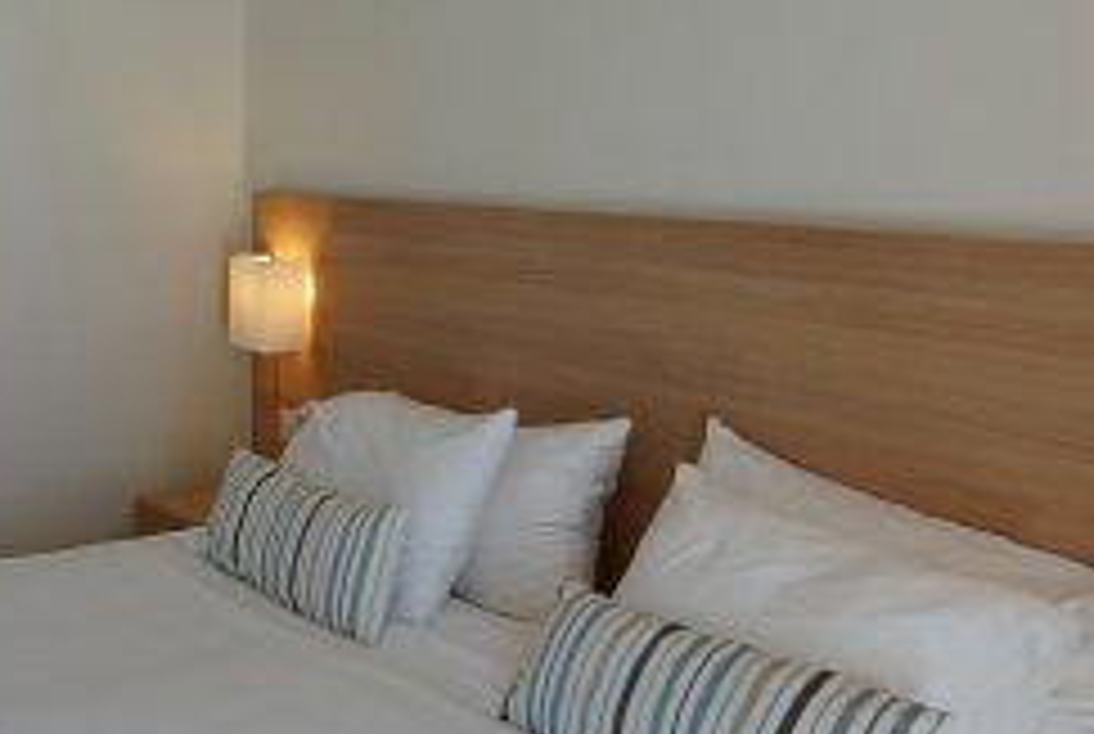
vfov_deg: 28.8
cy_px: 160
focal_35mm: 46
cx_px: 230
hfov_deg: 41.0
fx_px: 1400
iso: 100
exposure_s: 1/250
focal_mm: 14
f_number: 1.8
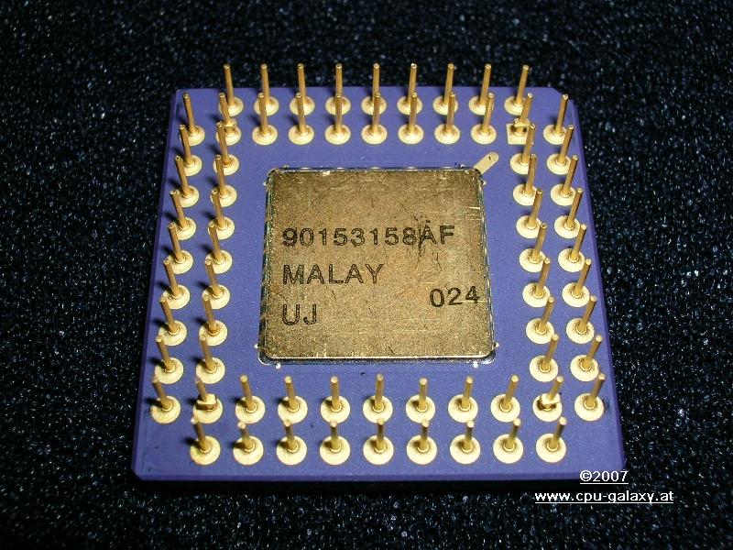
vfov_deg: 31.5
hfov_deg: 41.2
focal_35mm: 46
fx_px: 974
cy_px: 275
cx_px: 366
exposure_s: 1/60.1
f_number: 5.4
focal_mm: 7.7
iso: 50
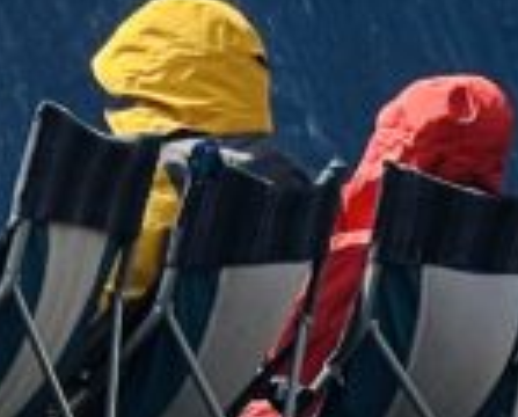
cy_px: -542
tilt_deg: +3.9
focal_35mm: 515
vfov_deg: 3.0
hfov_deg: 3.7
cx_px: -890
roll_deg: -2.9
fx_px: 7916
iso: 32
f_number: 2.8
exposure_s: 1/1815
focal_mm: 9
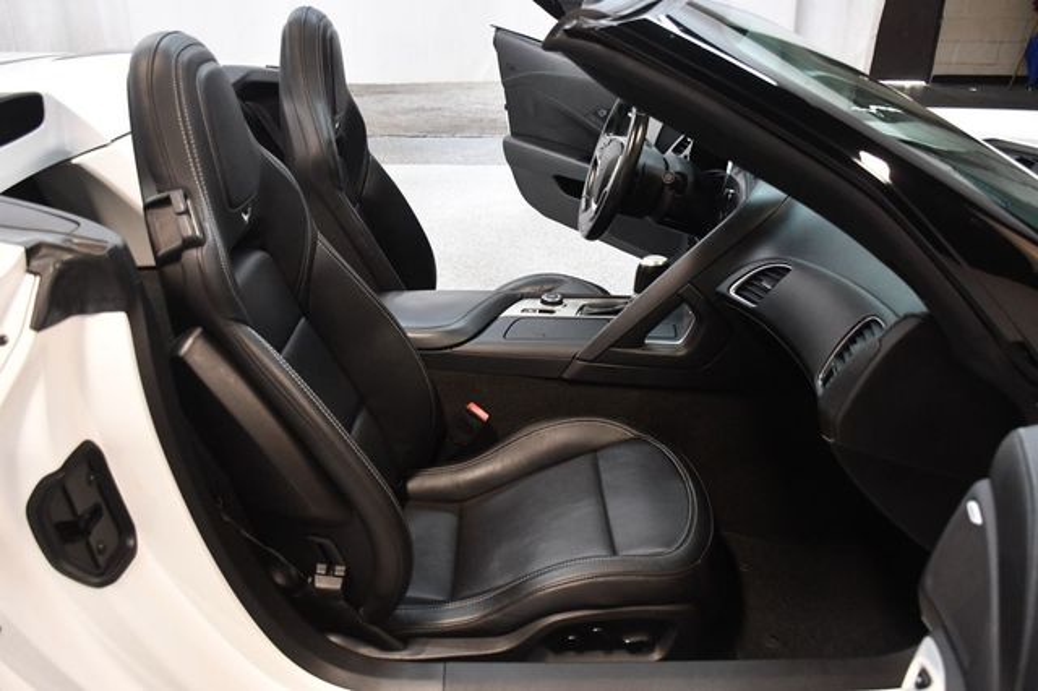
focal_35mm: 33
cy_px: 346
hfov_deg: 57.2
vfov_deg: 39.9
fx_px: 951
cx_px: 519
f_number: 3.5
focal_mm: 22
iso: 3200
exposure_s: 1/100
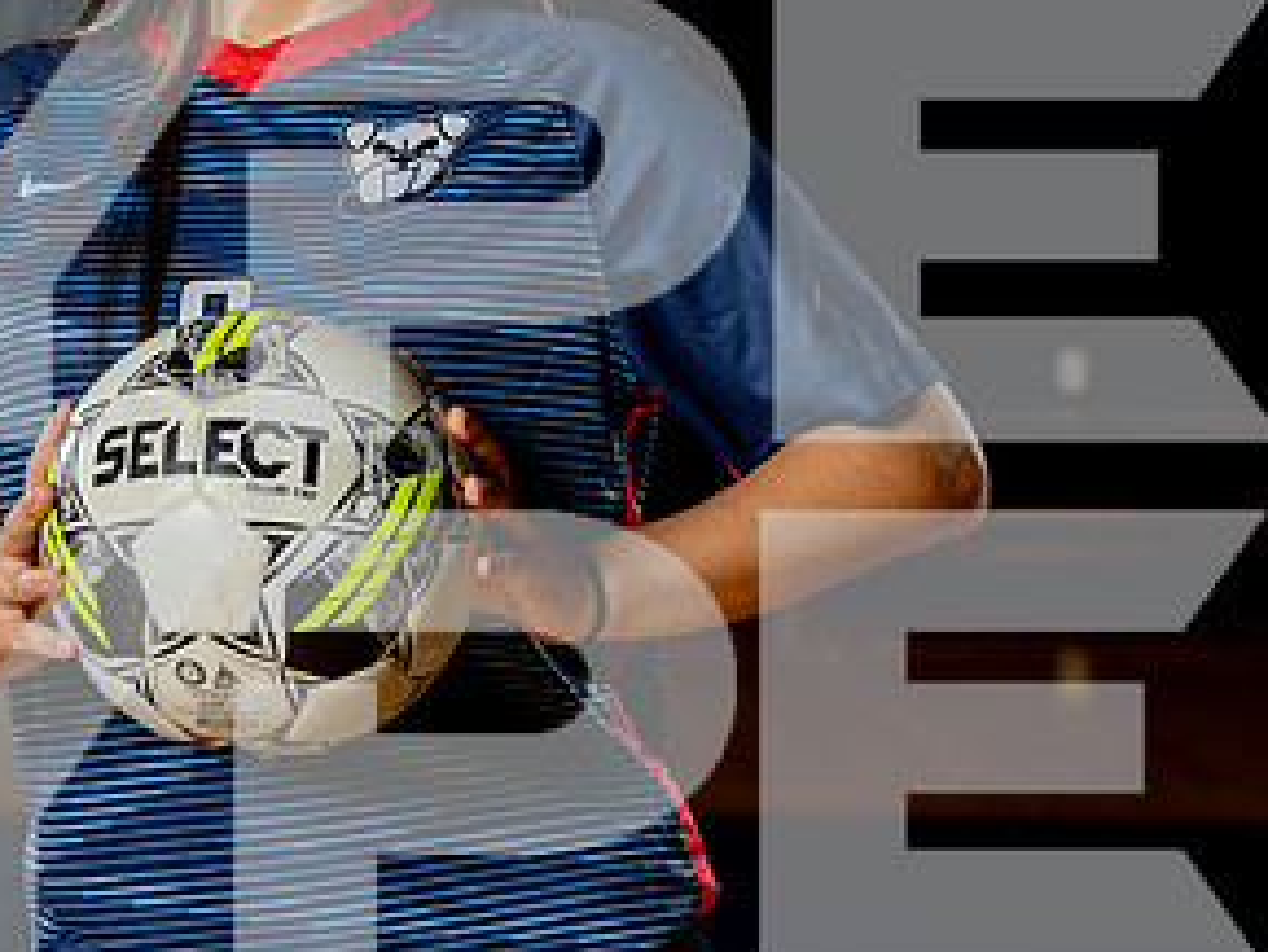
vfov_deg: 10.9
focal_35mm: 136
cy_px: 213
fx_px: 4984
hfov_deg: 14.4
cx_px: 162
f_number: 4
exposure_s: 1/250
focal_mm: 69
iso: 100
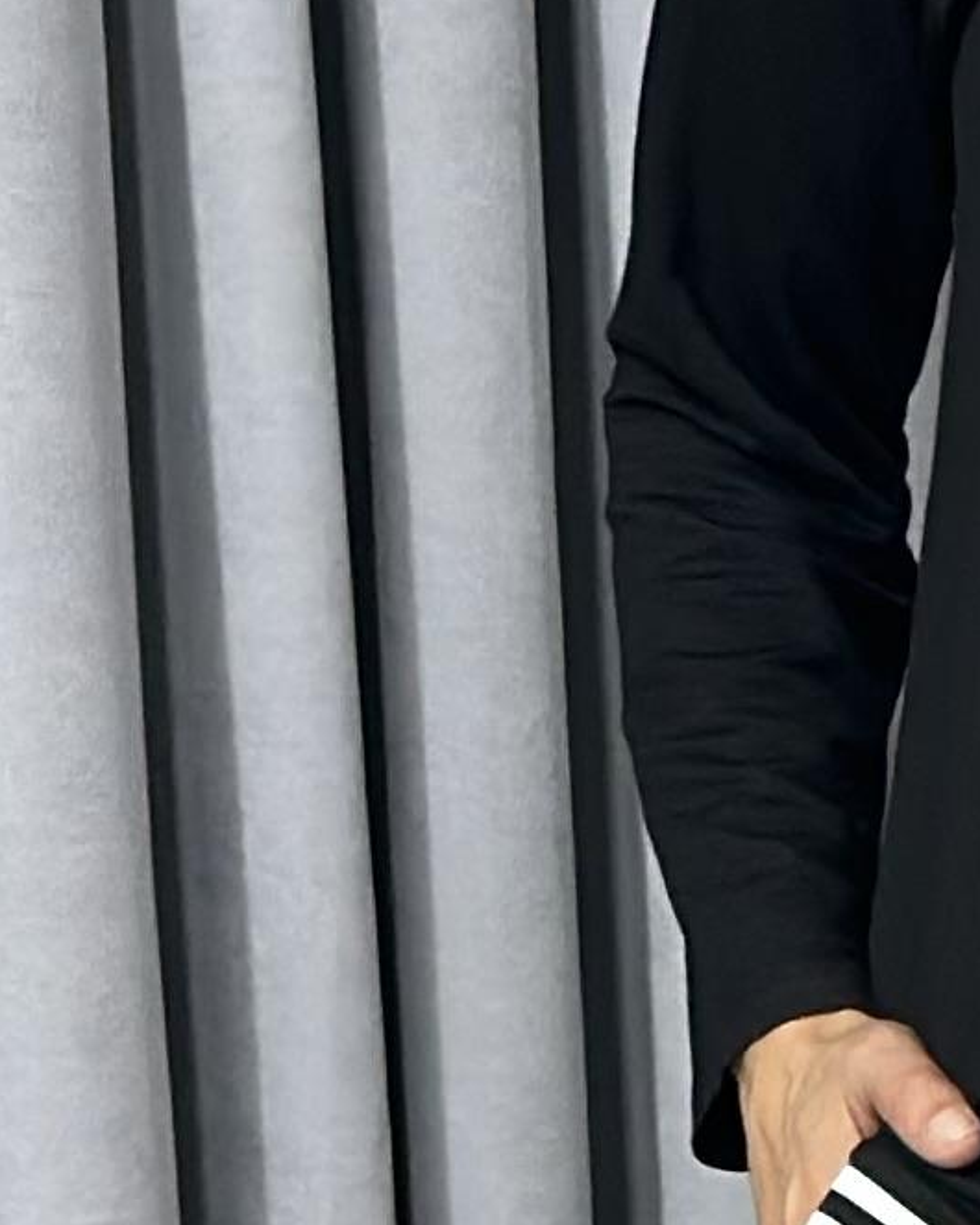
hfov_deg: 5.3
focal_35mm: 285
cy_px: 1495
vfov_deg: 6.7
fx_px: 10338
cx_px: 1919
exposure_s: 1/100
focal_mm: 6.86
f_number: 1.78
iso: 160
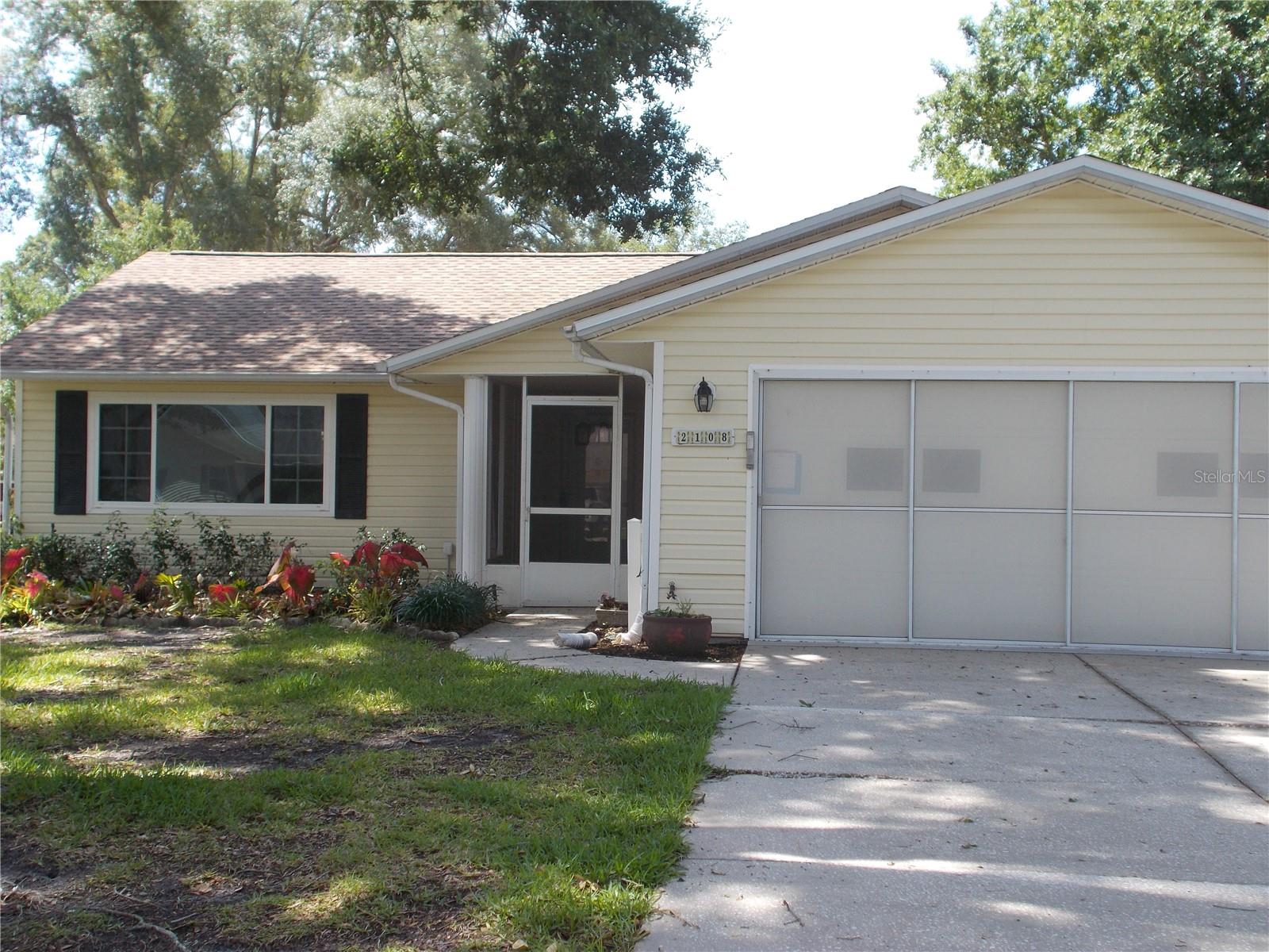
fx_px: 1613
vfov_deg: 32.9
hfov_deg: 42.9
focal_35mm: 44
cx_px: 634
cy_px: 476
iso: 80
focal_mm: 7.9
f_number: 4.2
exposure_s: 1/200
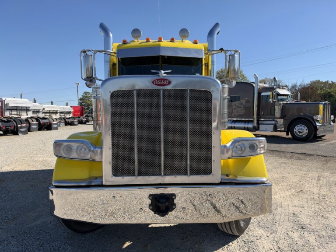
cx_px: 168
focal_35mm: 24
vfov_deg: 56.8
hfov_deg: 71.6
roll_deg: +0.4
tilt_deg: +0.0
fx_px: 233
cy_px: 126
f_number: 1.8
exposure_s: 1/3534
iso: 64
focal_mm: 6.93
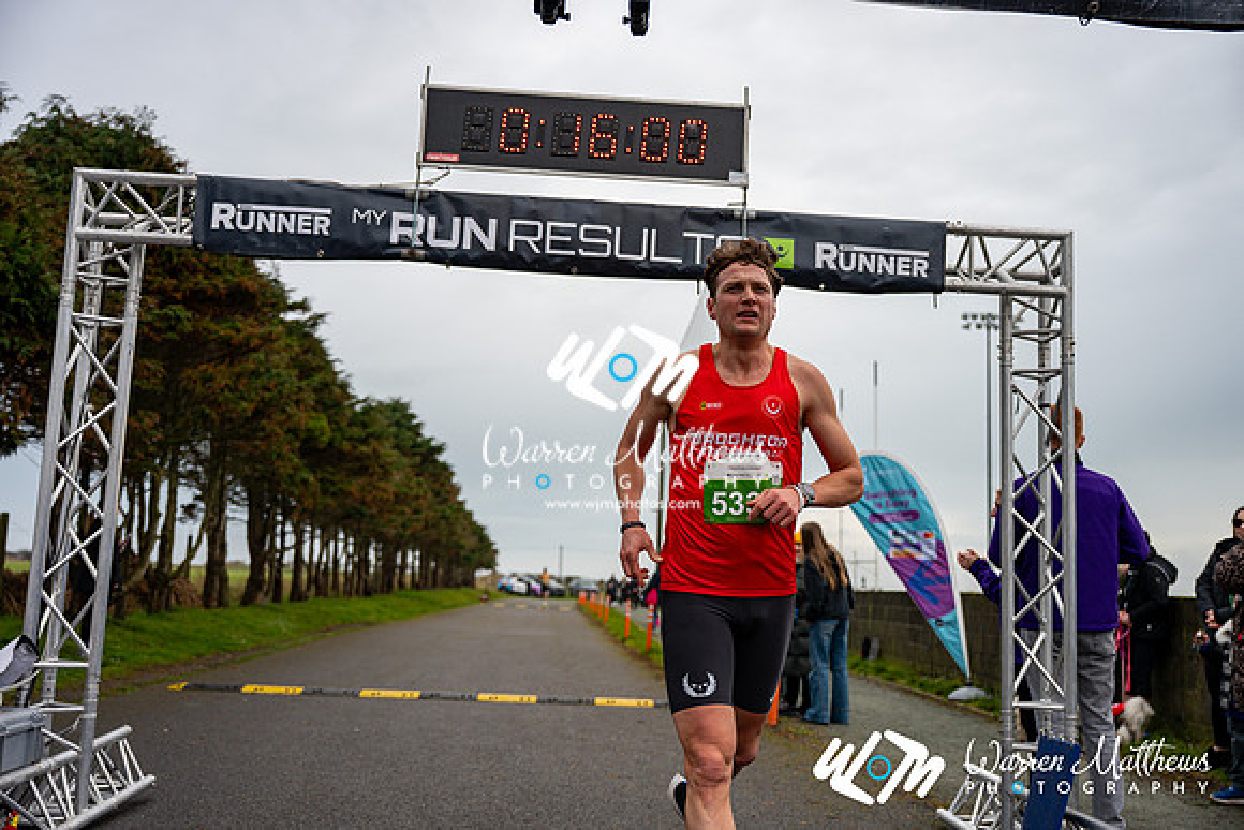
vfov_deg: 36.9
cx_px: 622
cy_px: 415
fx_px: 1244
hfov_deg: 53.1
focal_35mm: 36
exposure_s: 1/1250
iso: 140
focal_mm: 36
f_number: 2.8
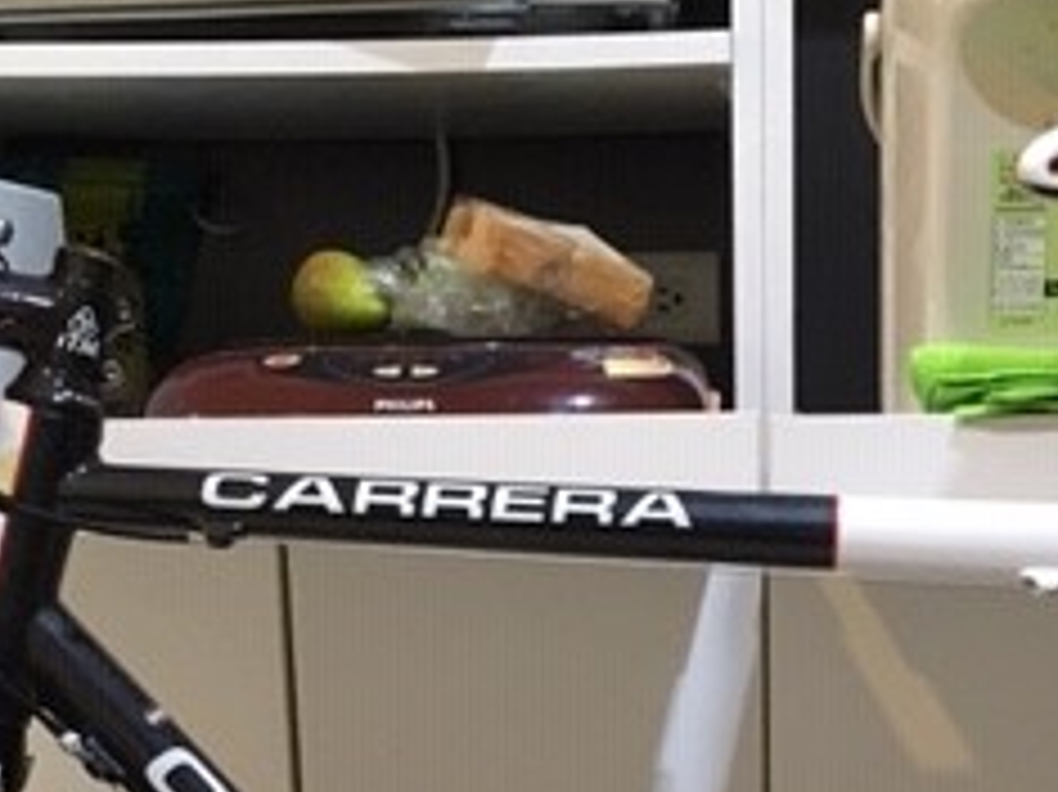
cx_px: 702
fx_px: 2413
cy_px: 1048
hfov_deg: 24.6
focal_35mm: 79
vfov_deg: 17.4
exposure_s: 1/24
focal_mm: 4.15
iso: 200
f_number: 2.2
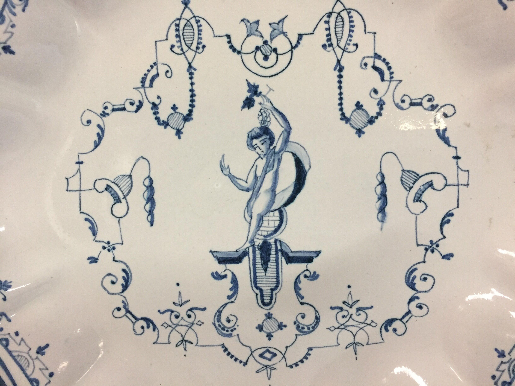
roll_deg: -0.4
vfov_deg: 48.2
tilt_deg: -13.4
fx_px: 431
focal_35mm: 29
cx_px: 258
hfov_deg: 61.7
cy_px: 193
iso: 160
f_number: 2.2
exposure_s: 1/33
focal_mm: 4.15
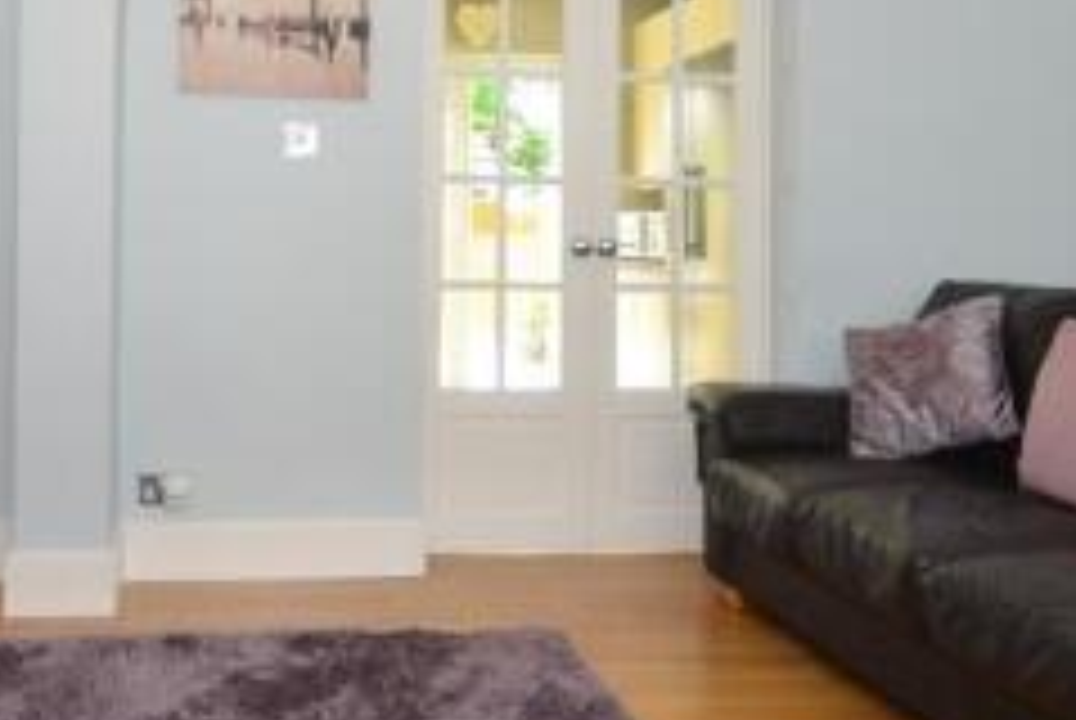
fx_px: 1227
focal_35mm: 41
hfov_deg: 45.8
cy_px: 176
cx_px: 275
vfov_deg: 32.1
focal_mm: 10
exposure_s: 1/25
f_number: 5
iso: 200
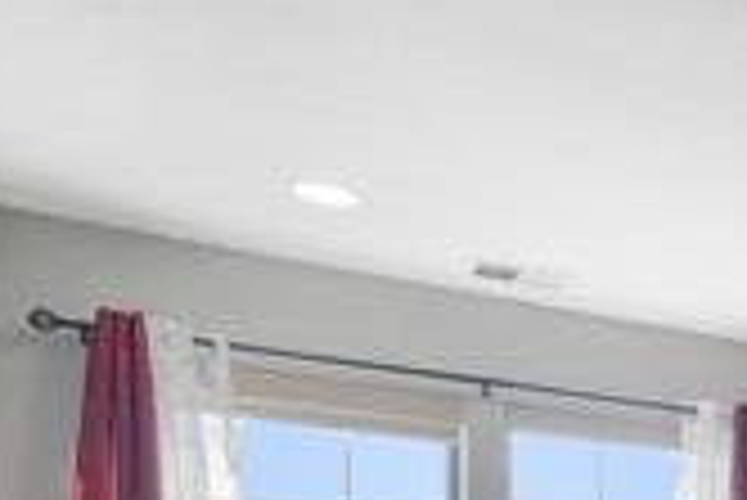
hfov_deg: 21.3
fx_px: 1386
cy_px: 779
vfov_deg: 17.9
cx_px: 1310
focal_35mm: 67
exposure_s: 1/100
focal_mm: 15.4
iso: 640
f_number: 8
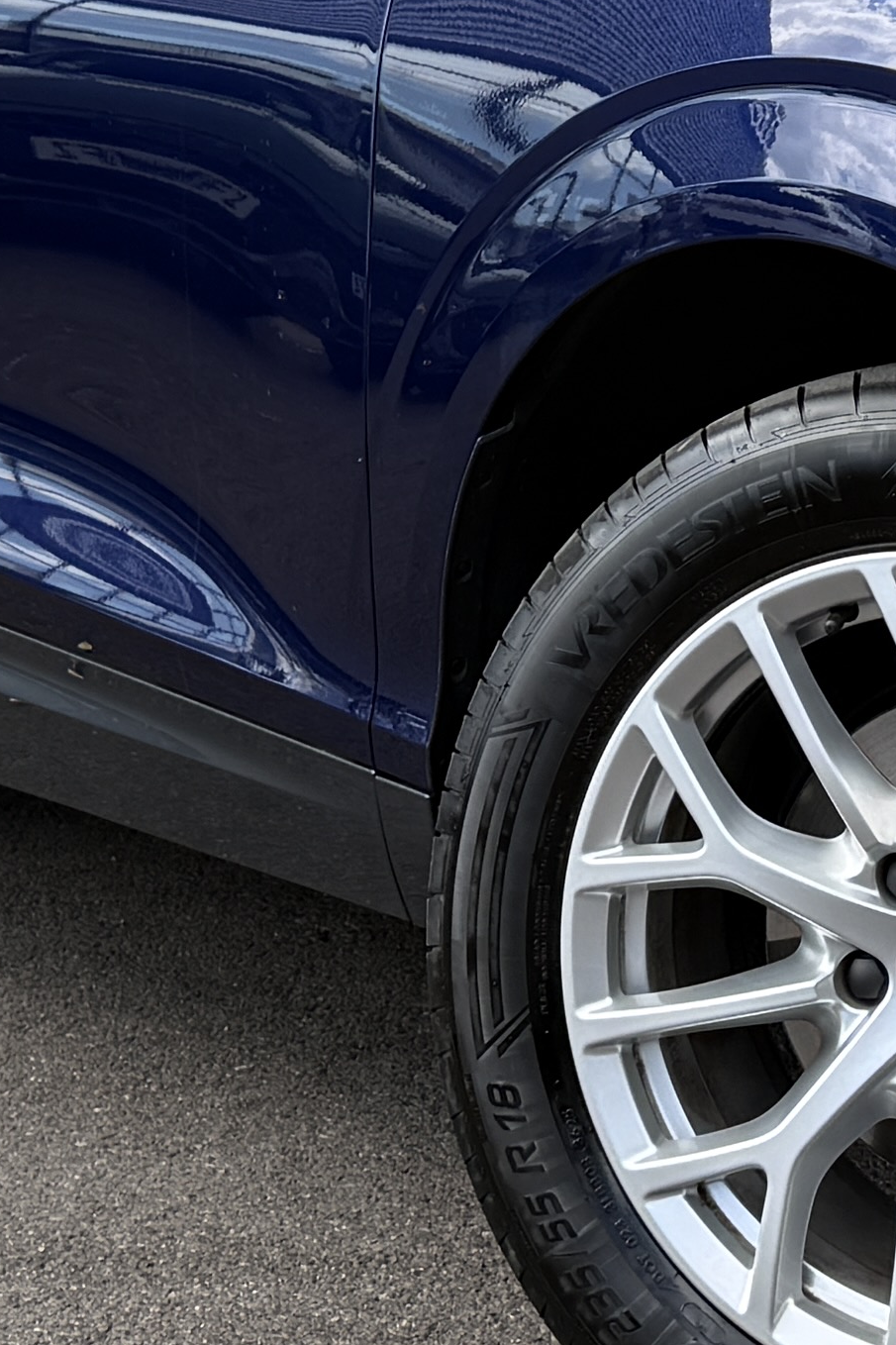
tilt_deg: +2.0
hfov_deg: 12.9
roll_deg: +0.8
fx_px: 3921
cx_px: 866
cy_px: -267
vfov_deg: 18.4
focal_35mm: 105
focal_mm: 6.76
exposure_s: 1/1046
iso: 80
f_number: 1.78
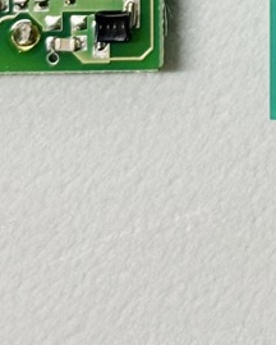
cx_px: 574
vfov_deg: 6.7
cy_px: -340
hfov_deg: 5.4
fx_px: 2839
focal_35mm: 278
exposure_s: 1/50
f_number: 1.78
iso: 160
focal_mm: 6.86
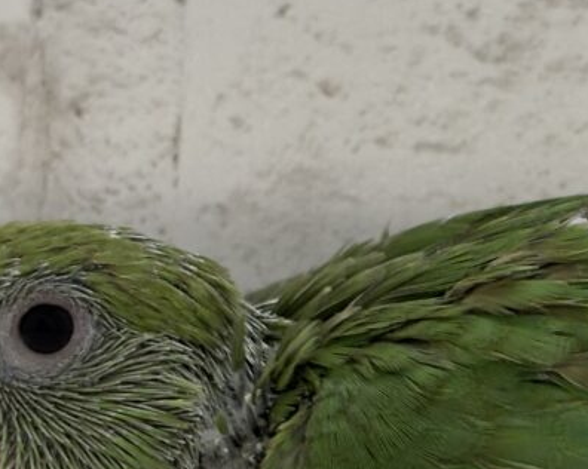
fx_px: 2677
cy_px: 318
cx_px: 460
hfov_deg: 12.5
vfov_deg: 10.0
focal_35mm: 154
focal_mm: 5.96
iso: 50
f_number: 1.6
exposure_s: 1/50
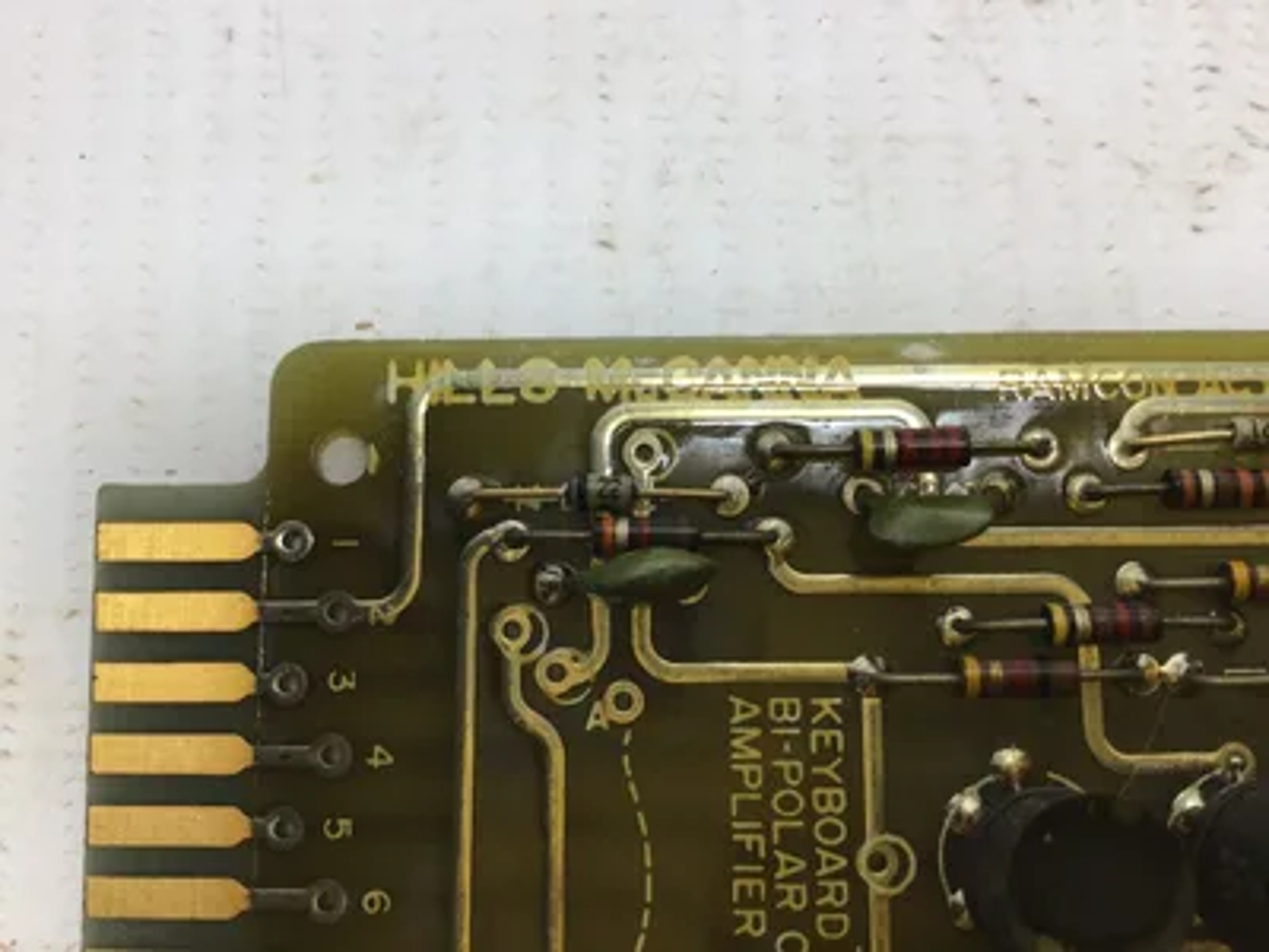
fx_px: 1136
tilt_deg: -82.5
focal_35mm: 31
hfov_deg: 58.4
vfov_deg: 45.4
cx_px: 634
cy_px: 476
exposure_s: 1/120
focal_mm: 3.3
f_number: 2.4
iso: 25
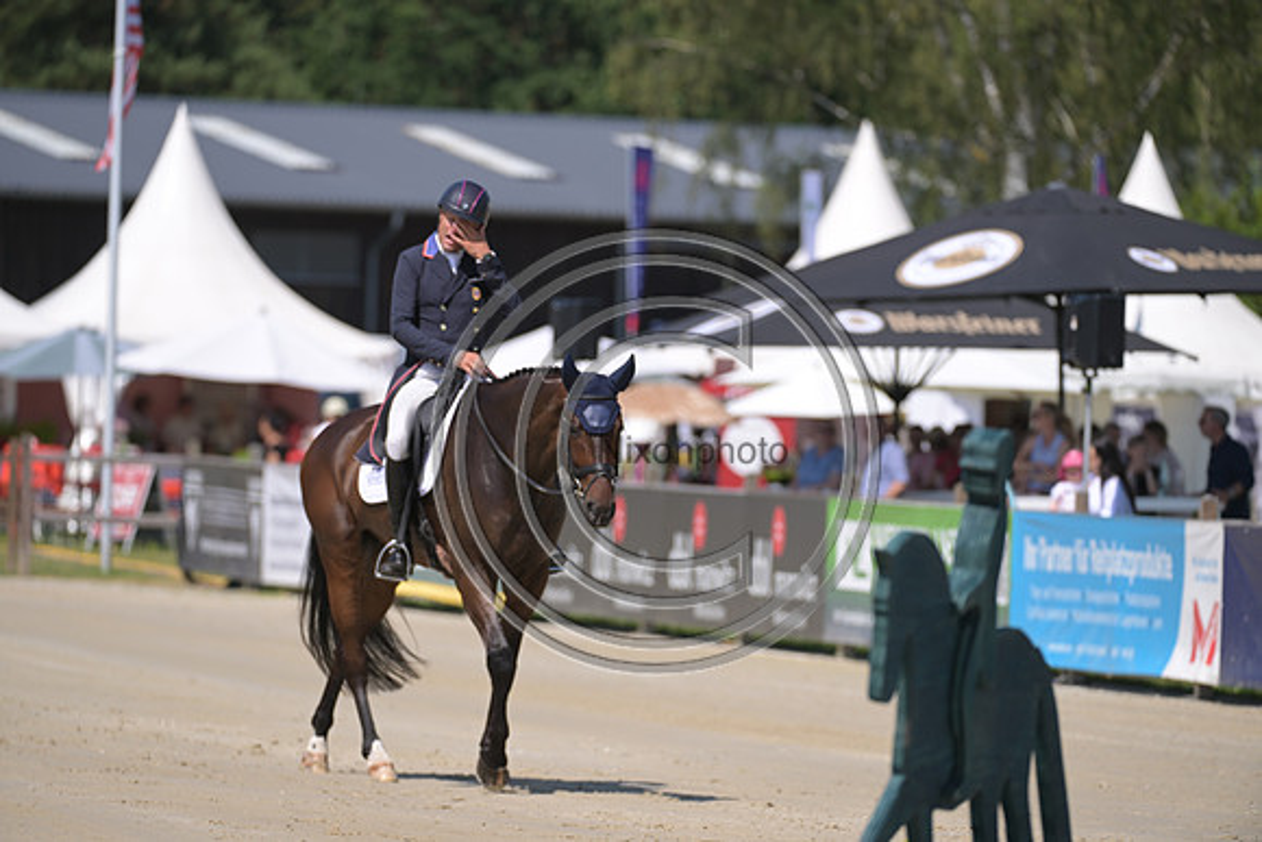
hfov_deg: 6.2
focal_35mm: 330
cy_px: 421
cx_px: 631
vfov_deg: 4.2
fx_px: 11570
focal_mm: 330
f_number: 5
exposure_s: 1/1250
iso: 180
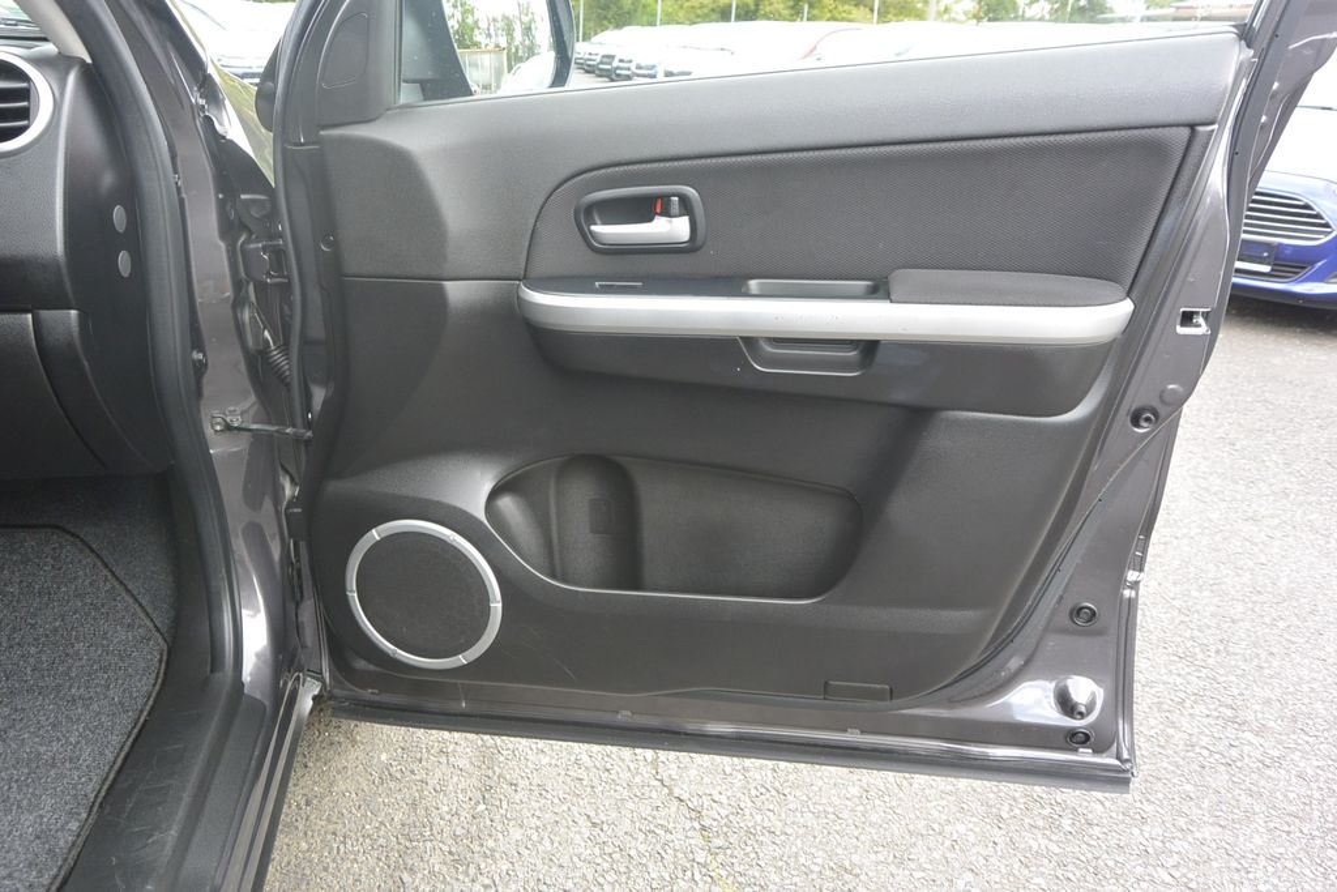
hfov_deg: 67.4
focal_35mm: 27
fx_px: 1003
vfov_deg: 47.9
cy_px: 446
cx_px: 668
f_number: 3.5
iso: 200
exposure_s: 1/160
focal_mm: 10
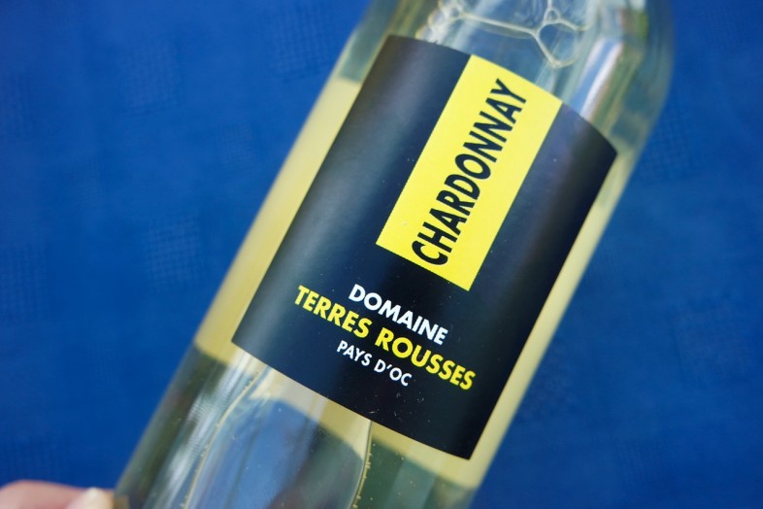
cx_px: 382
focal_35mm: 32
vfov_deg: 41.1
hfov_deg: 58.7
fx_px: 678
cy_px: 254
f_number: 4
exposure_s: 1/80
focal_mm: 21
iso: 100
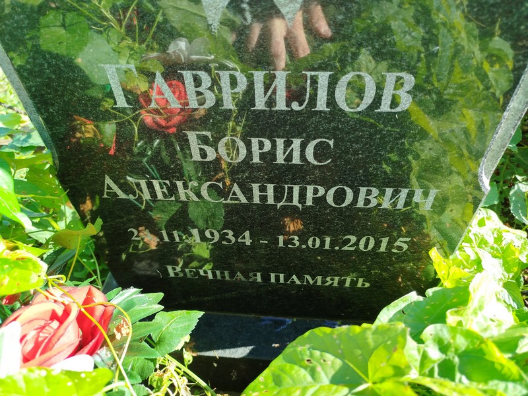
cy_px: 198
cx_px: 264
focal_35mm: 24
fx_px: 366
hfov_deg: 71.6
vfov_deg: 56.8
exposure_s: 1/153
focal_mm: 5.31
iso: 50
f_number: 1.7
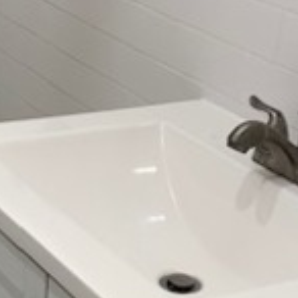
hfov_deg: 16.6
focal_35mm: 105
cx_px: 106
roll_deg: -3.9
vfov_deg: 16.3
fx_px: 1023
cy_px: 285
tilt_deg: -27.5
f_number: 1.8
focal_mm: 4.25
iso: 64
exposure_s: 1/120
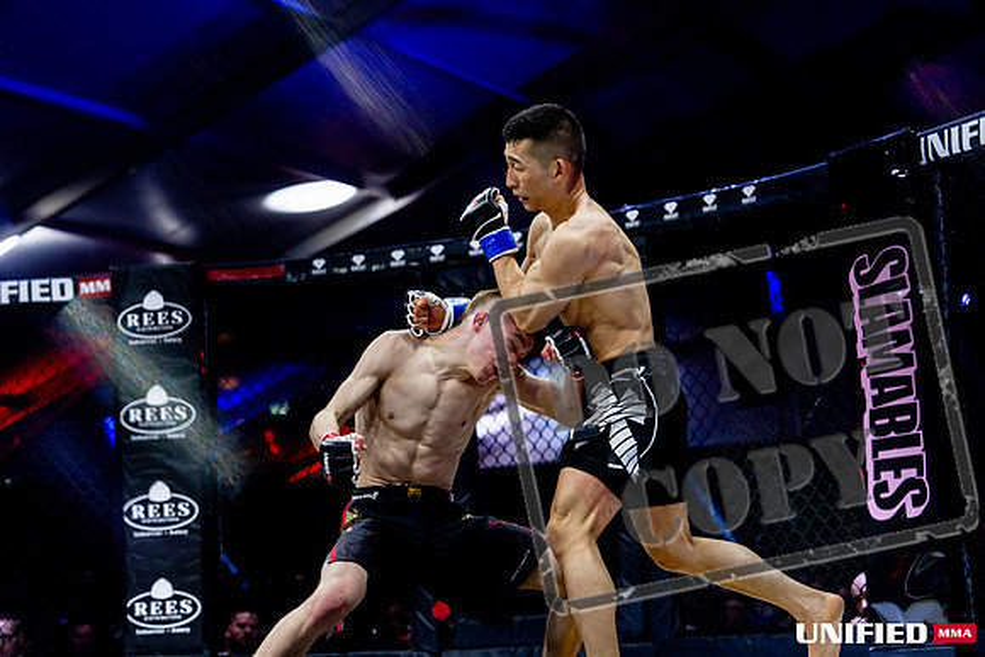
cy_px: 328
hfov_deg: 28.8
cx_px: 492
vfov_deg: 19.5
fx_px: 1916
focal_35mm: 70
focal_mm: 70
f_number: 2.8
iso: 3200
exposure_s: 1/1250
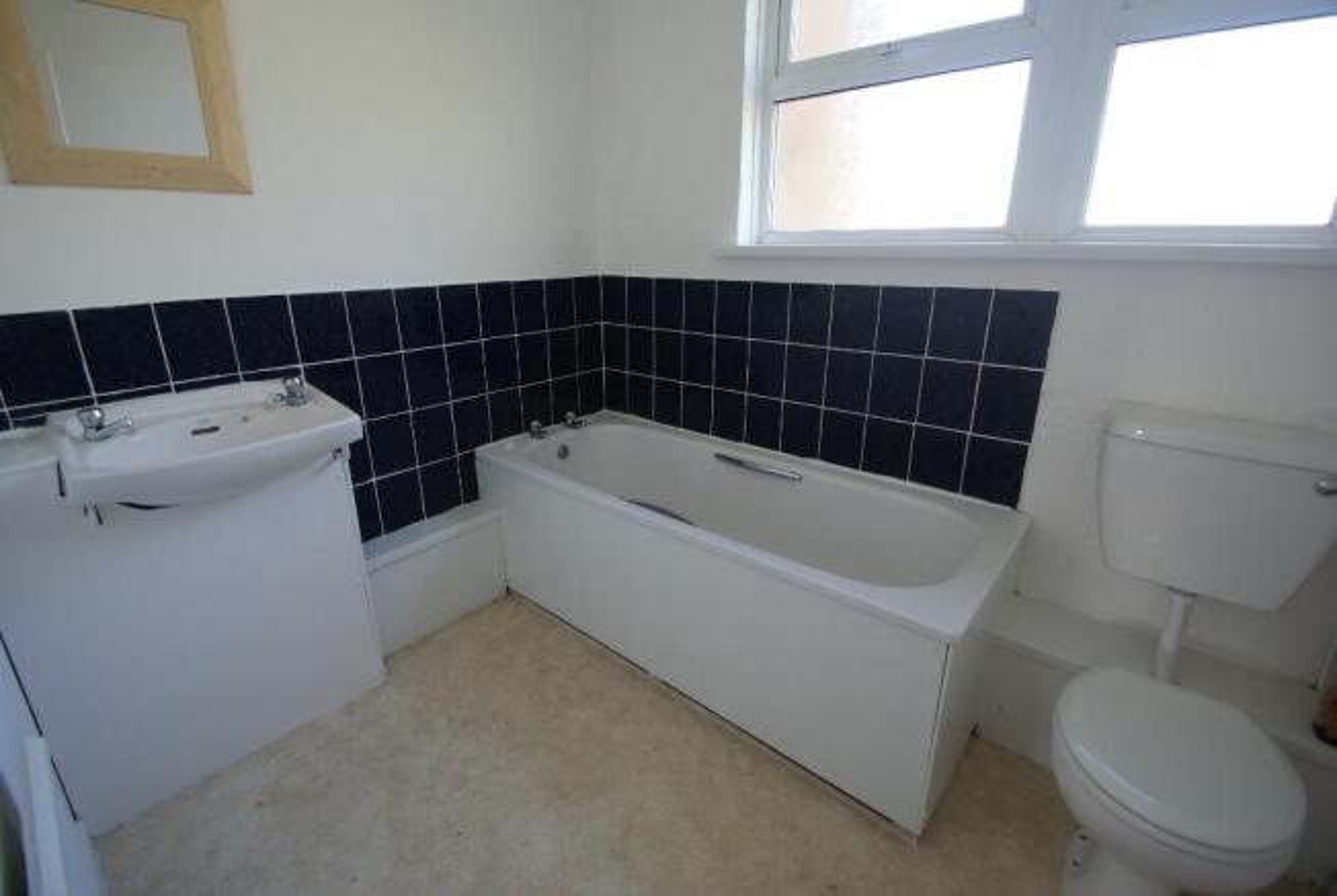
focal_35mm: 15
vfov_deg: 77.5
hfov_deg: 100.3
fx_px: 558
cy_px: 448
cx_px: 668
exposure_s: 1/30
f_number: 3.5
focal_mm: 10
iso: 100
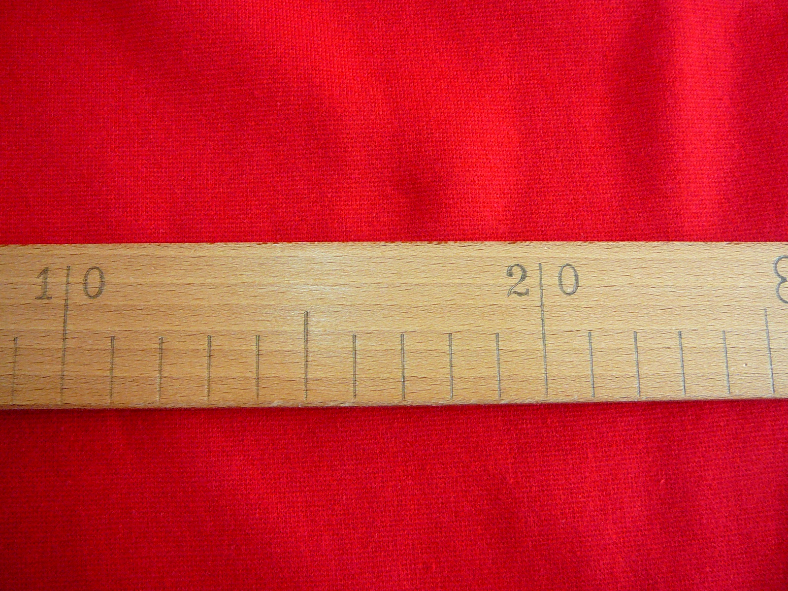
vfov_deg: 40.7
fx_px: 797
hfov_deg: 52.6
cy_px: 296
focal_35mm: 35
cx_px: 394
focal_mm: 5.2
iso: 200
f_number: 2.8
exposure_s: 1/13
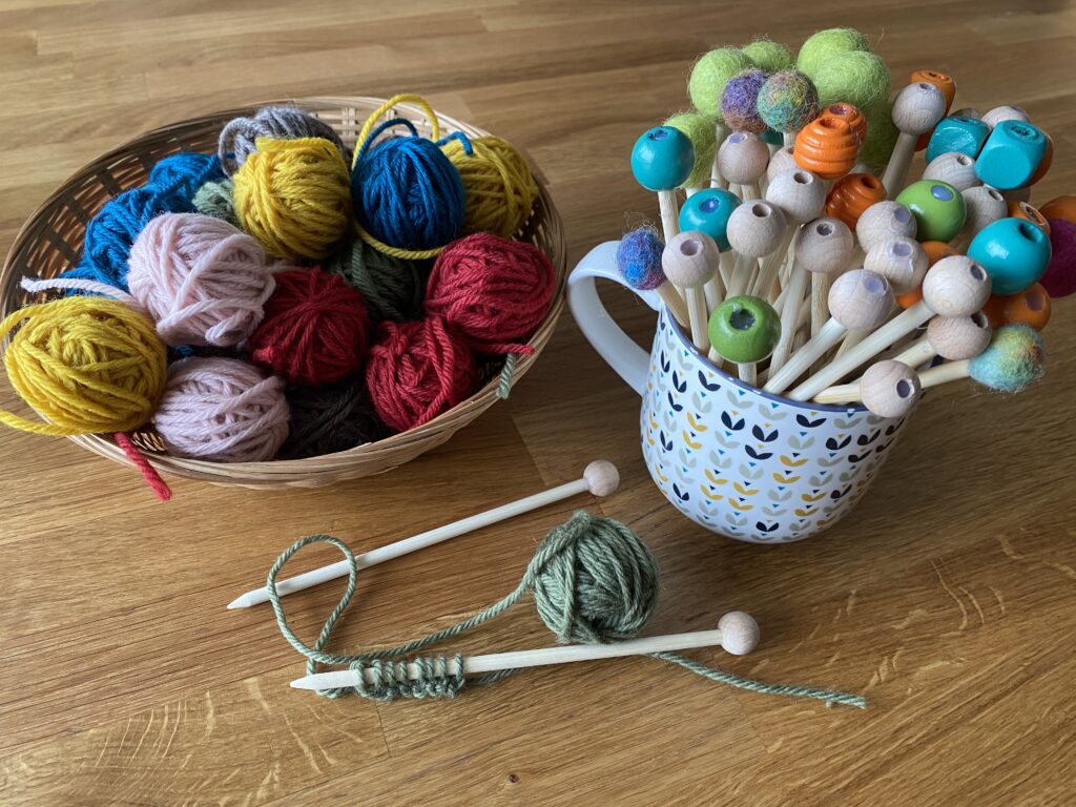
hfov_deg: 67.3
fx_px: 808
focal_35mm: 26
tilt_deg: -46.8
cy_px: 404
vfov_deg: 53.1
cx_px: 538
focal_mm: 4.25
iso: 125
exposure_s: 1/90
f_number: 1.8
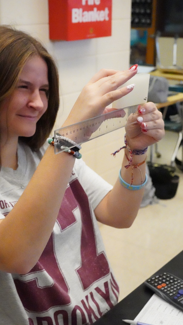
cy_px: 181
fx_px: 448
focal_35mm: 52
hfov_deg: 23.0
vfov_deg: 39.8
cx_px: 76
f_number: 8
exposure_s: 1/1250
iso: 51200
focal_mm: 44
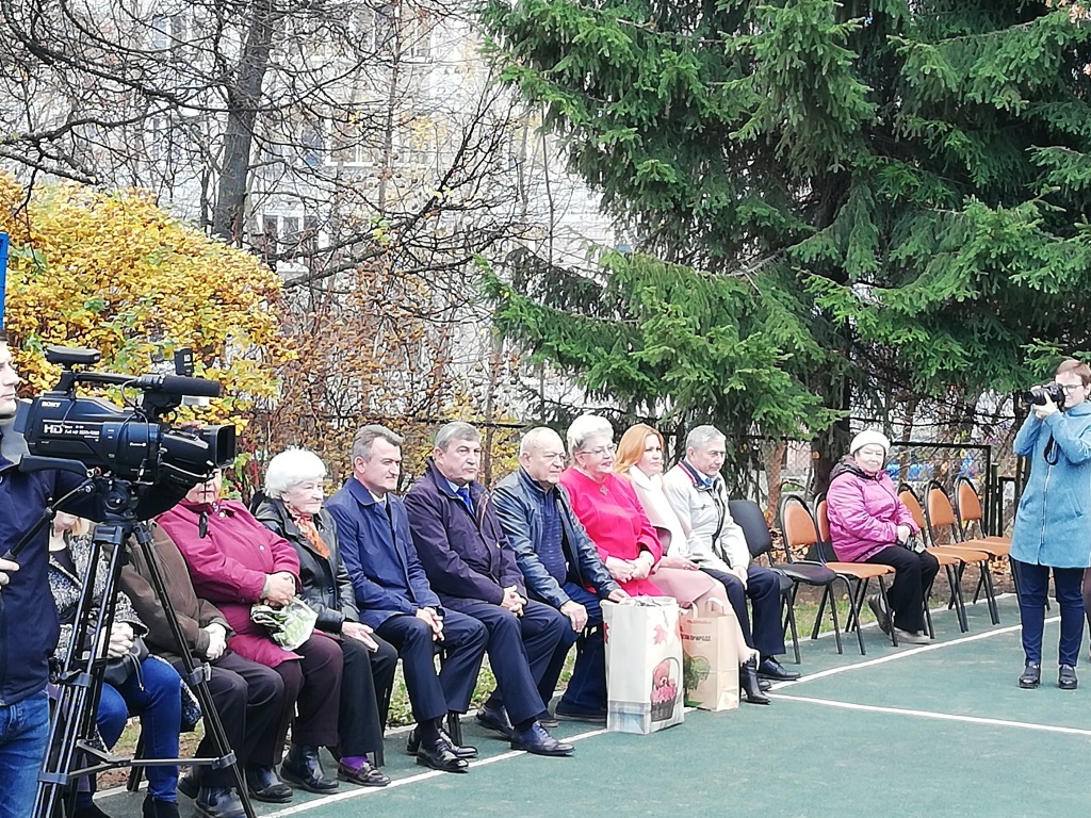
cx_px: 546
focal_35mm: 84
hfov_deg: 23.3
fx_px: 2647
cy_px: 409
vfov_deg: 17.6
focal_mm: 3.81
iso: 64
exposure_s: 1/50
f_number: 2.2
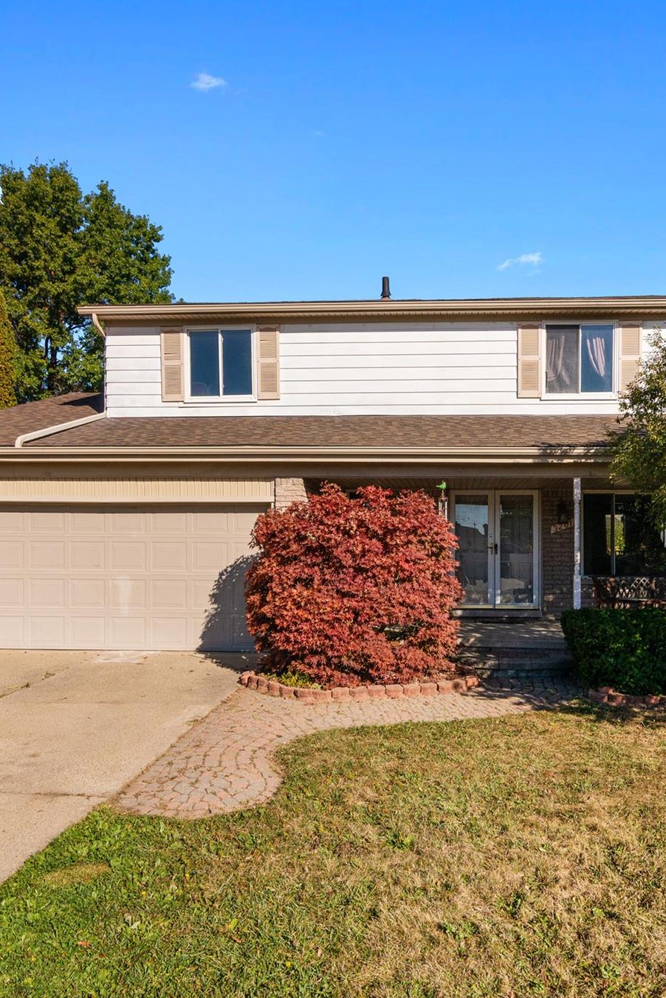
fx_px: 721
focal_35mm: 26
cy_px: 494
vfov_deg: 69.4
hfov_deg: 48.8
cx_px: 439
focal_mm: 17
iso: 320
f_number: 9
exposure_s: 1/2500
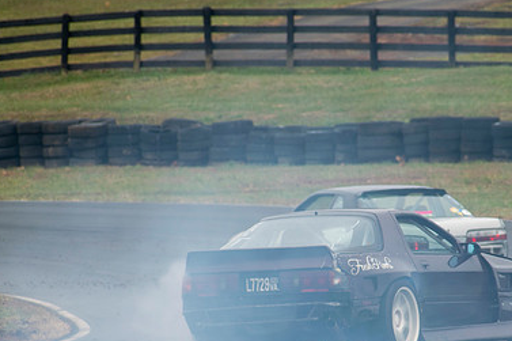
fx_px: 9851
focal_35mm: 693
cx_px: 331
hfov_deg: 3.0
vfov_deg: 2.0
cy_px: 255
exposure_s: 1/100
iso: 100
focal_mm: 300
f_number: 9
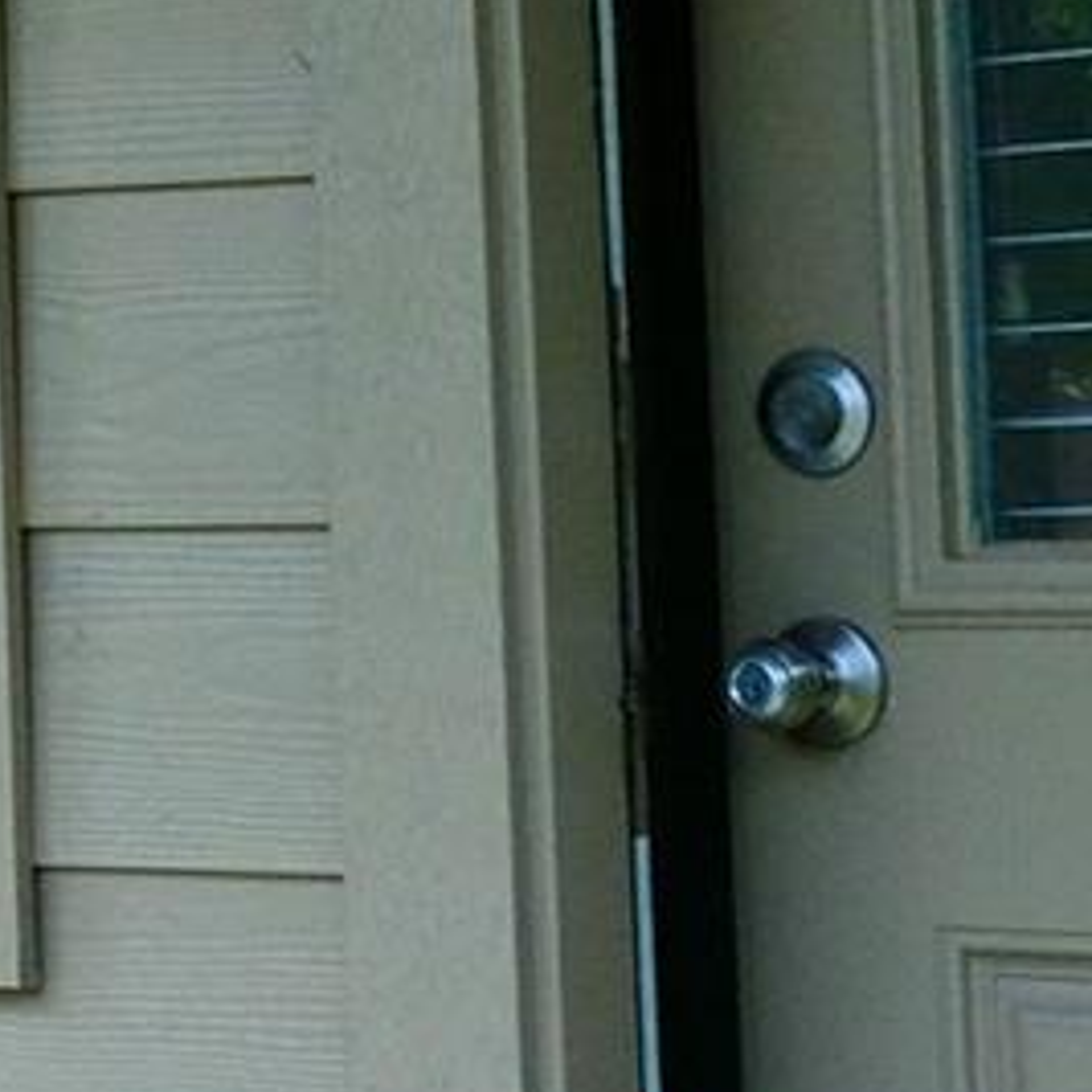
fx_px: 6282
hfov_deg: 8.4
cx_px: -2176
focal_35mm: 176
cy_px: -112
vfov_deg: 9.8
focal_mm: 18
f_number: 2.8
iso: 800
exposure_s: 1/4000
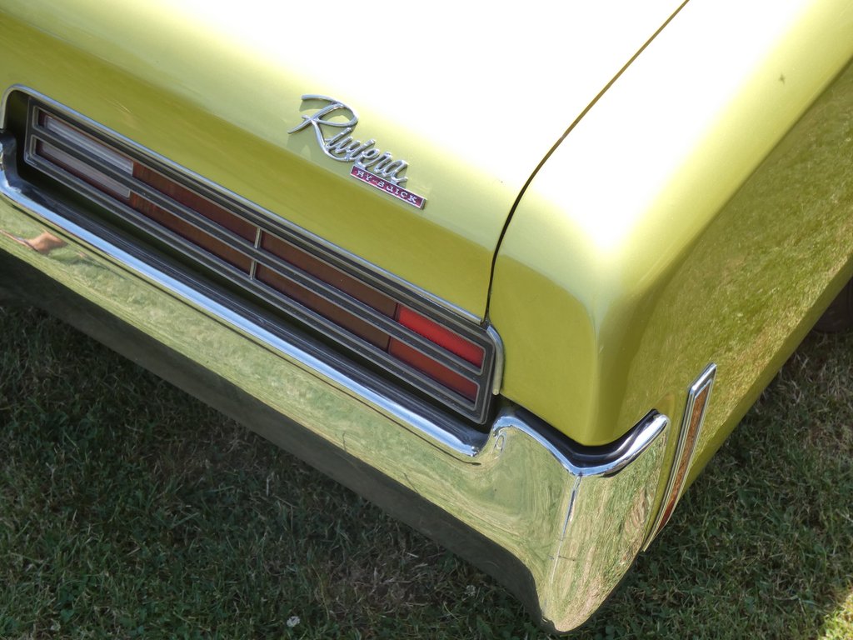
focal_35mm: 55
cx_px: 426
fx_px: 1355
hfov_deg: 34.9
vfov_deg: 26.6
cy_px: 320
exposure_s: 1/250
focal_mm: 9.9
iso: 80
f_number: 4
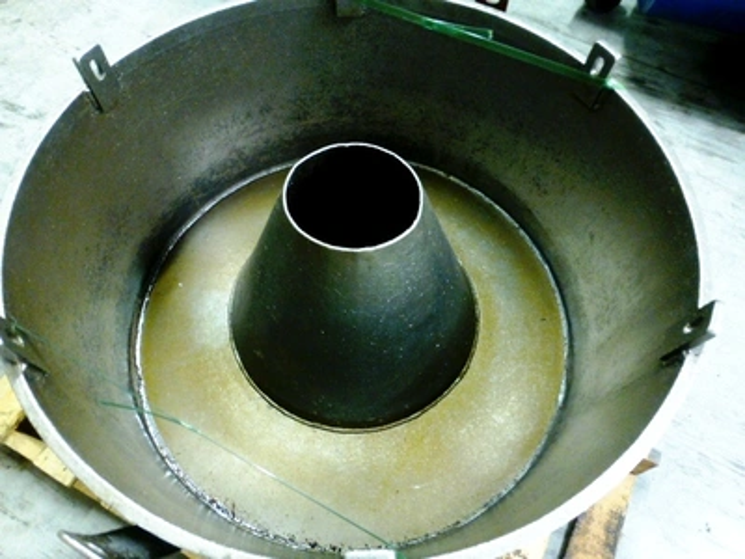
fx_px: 517
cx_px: 372
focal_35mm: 24
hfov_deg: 71.6
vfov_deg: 56.8
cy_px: 280
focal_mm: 4.3
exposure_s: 1/4
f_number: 3.3
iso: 400
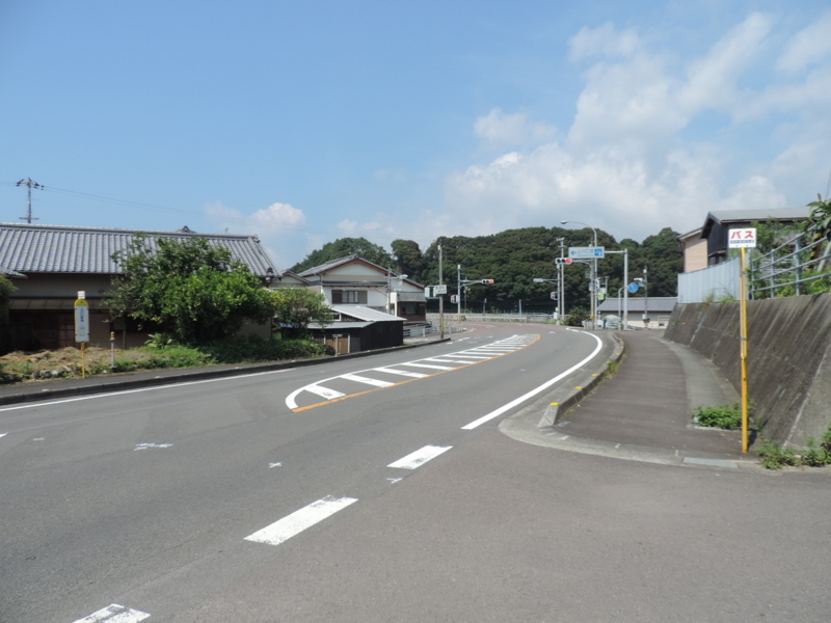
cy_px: 312
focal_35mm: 24
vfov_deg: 56.8
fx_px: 576
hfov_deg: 71.6
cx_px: 416
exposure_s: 1/1250
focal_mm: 4.3
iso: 80
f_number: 3
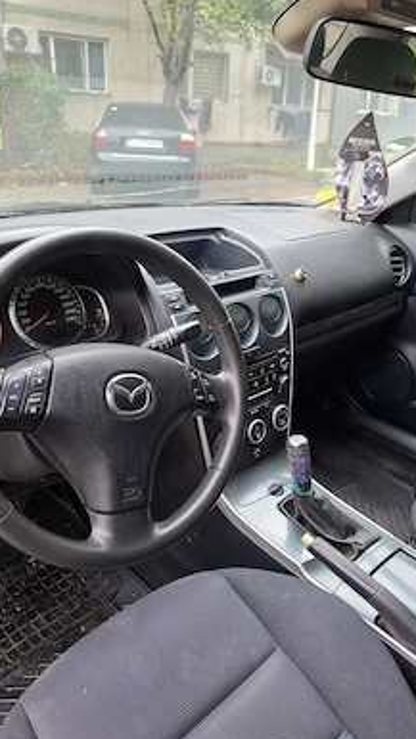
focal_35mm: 26
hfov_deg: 44.3
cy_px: 379
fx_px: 510
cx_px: 220
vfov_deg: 71.9
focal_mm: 5.54
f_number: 1.8
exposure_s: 1/100
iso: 64
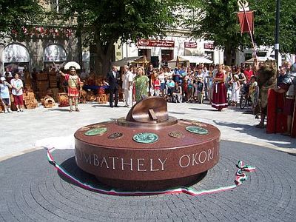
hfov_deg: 54.0
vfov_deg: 41.8
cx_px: 148
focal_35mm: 34
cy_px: 111
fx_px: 291
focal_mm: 5.6
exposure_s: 1/350
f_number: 5.6
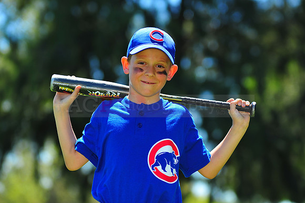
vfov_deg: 7.6
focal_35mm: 180
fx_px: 1524
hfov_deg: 11.4
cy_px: 102
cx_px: 152
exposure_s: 1/500
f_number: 5
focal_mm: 180
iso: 200
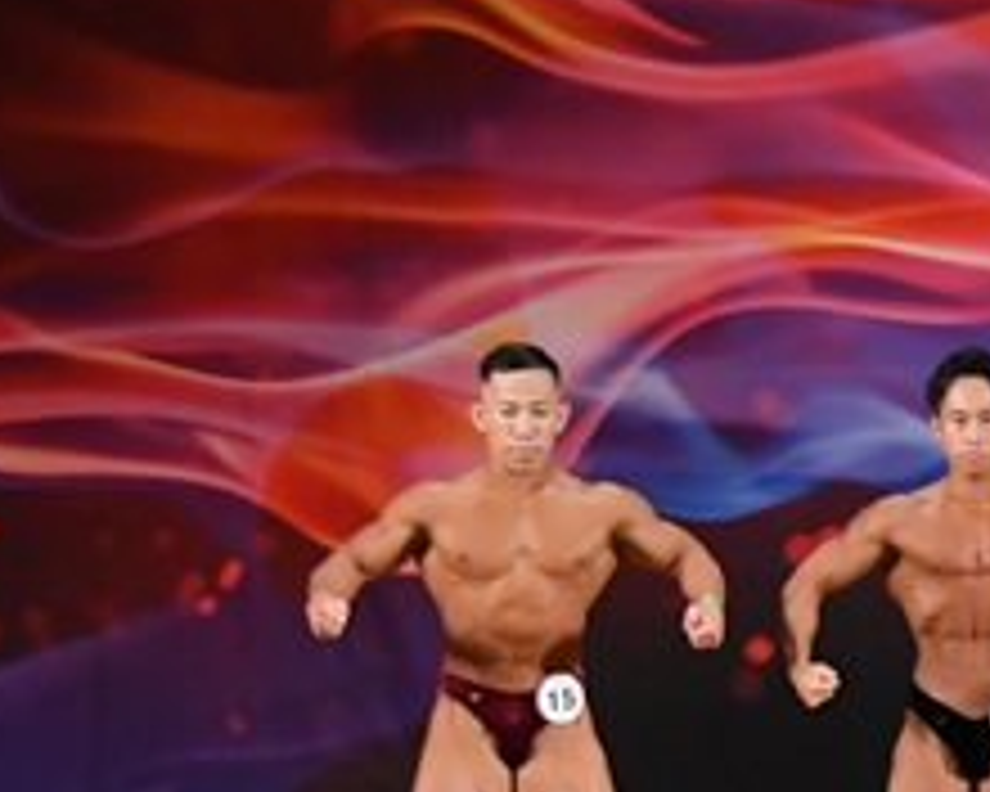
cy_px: 662
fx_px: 8995
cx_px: 1712
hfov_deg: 6.2
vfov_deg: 5.0
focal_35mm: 307
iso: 3200
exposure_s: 1/400
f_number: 5.6
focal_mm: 62
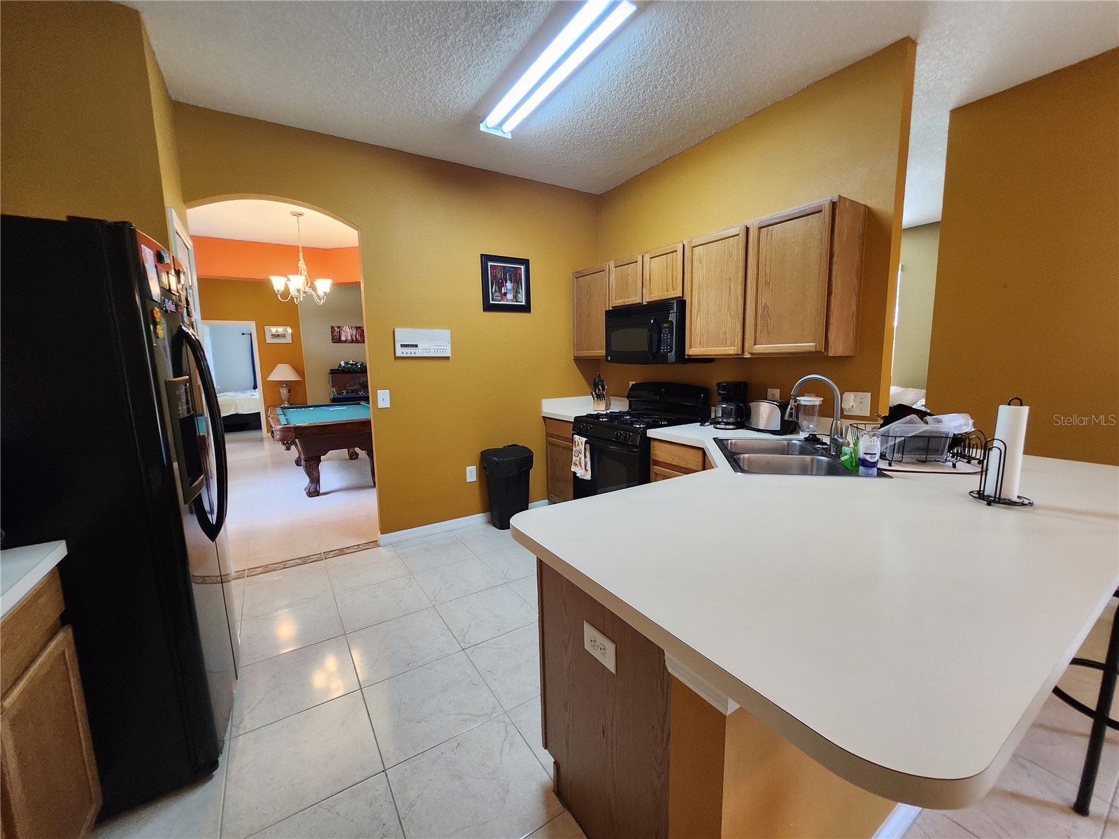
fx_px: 420
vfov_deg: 89.9
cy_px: 420
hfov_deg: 106.2
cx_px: 560
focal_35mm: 13
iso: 320
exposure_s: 1/40
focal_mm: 1.74
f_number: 2.2
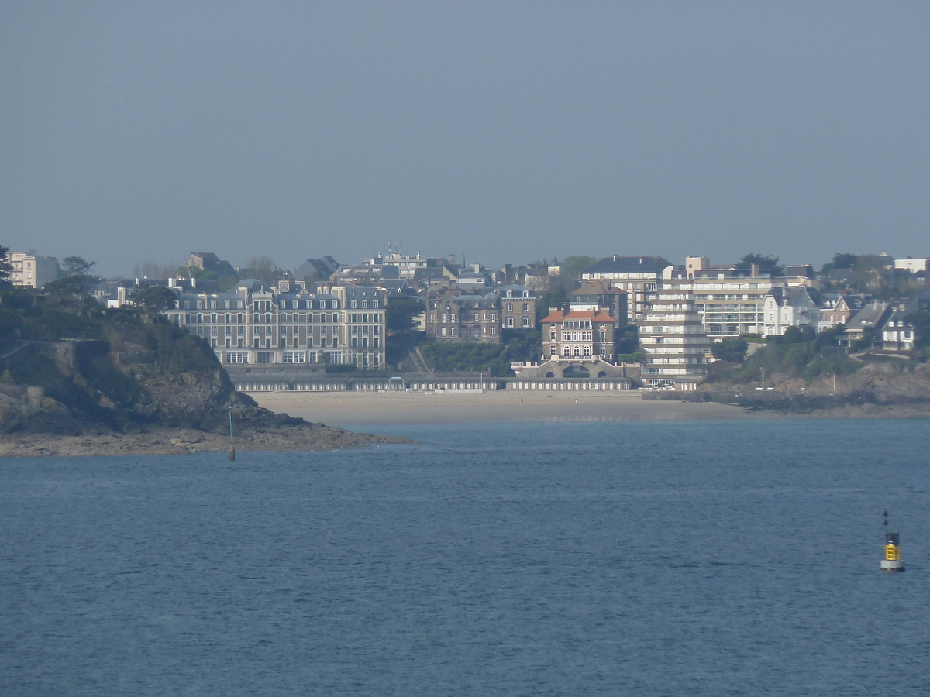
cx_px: 465
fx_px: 9511
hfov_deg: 5.6
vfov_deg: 4.2
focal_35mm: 354
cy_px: 348
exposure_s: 1/400
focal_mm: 49.2
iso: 80
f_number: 5.6
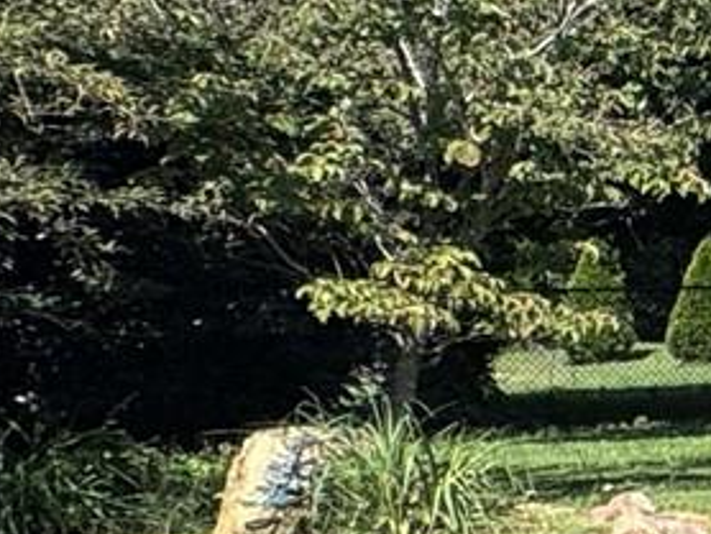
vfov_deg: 14.4
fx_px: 2117
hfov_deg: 10.3
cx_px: 2332
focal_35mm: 103
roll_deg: -1.2
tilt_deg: +4.3
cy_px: 240
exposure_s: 1/899
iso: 50
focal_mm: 2.22
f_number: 2.2
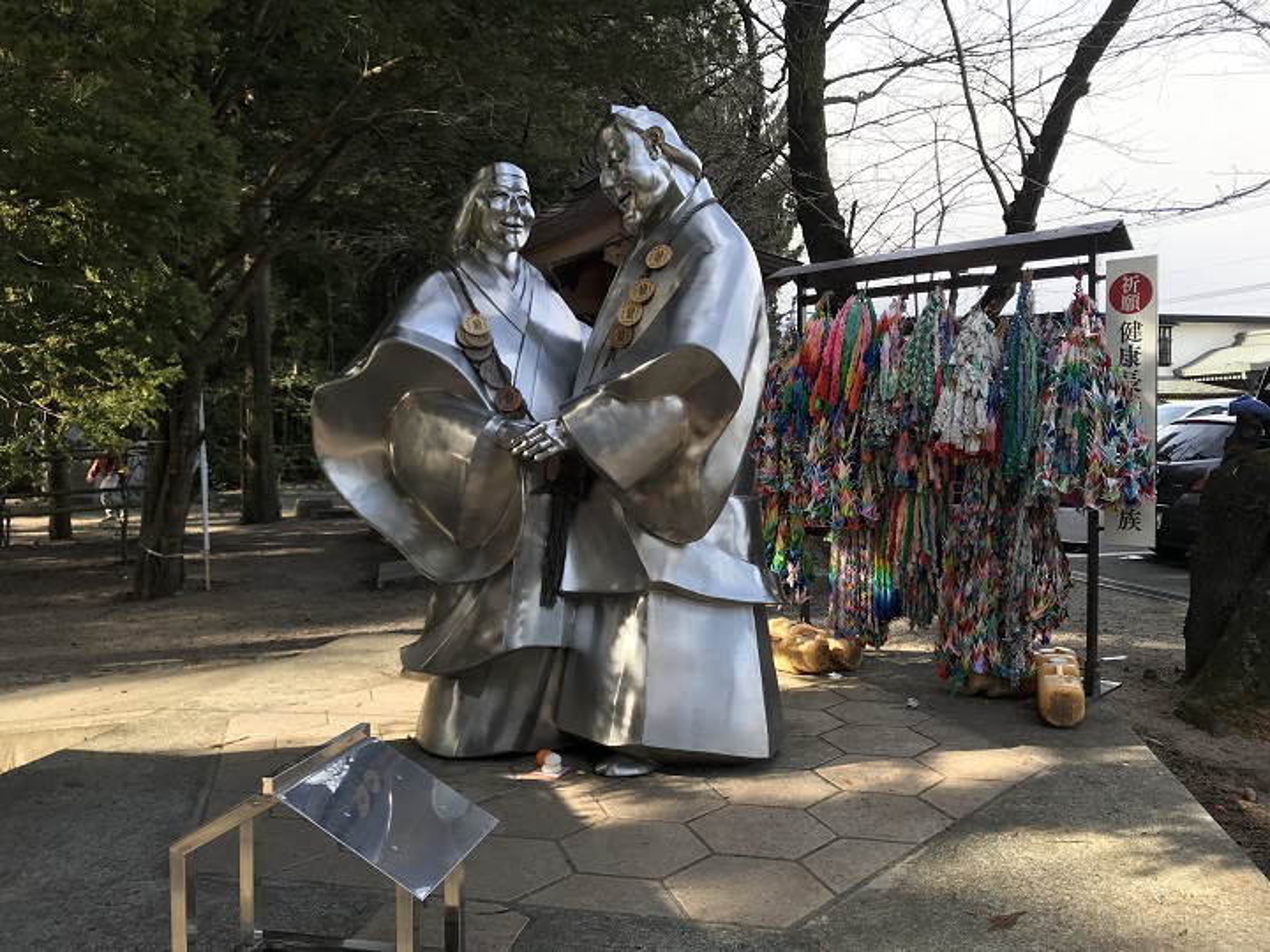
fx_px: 1027
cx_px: 635
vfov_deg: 49.7
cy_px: 476
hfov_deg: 63.4
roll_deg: +0.6
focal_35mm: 28
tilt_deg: -1.8
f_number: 1.8
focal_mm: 3.99
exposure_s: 1/418
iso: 20
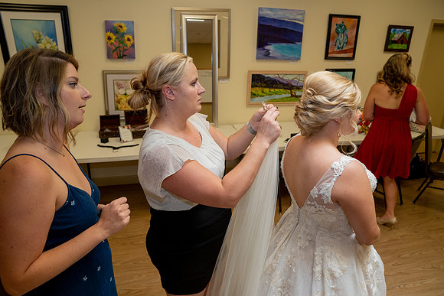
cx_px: 222
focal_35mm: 24
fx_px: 296
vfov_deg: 53.2
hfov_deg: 73.7
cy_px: 148
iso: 2000
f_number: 5
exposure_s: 1/200
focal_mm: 24
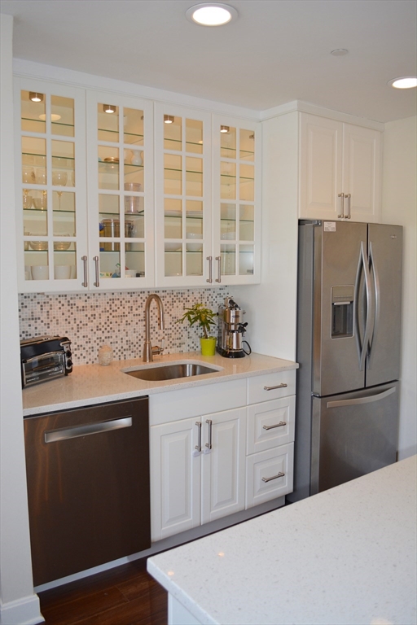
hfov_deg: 43.6
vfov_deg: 61.9
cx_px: 208
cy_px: 312
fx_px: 521
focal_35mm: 30
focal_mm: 20
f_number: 3.8
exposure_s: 1/60
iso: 400
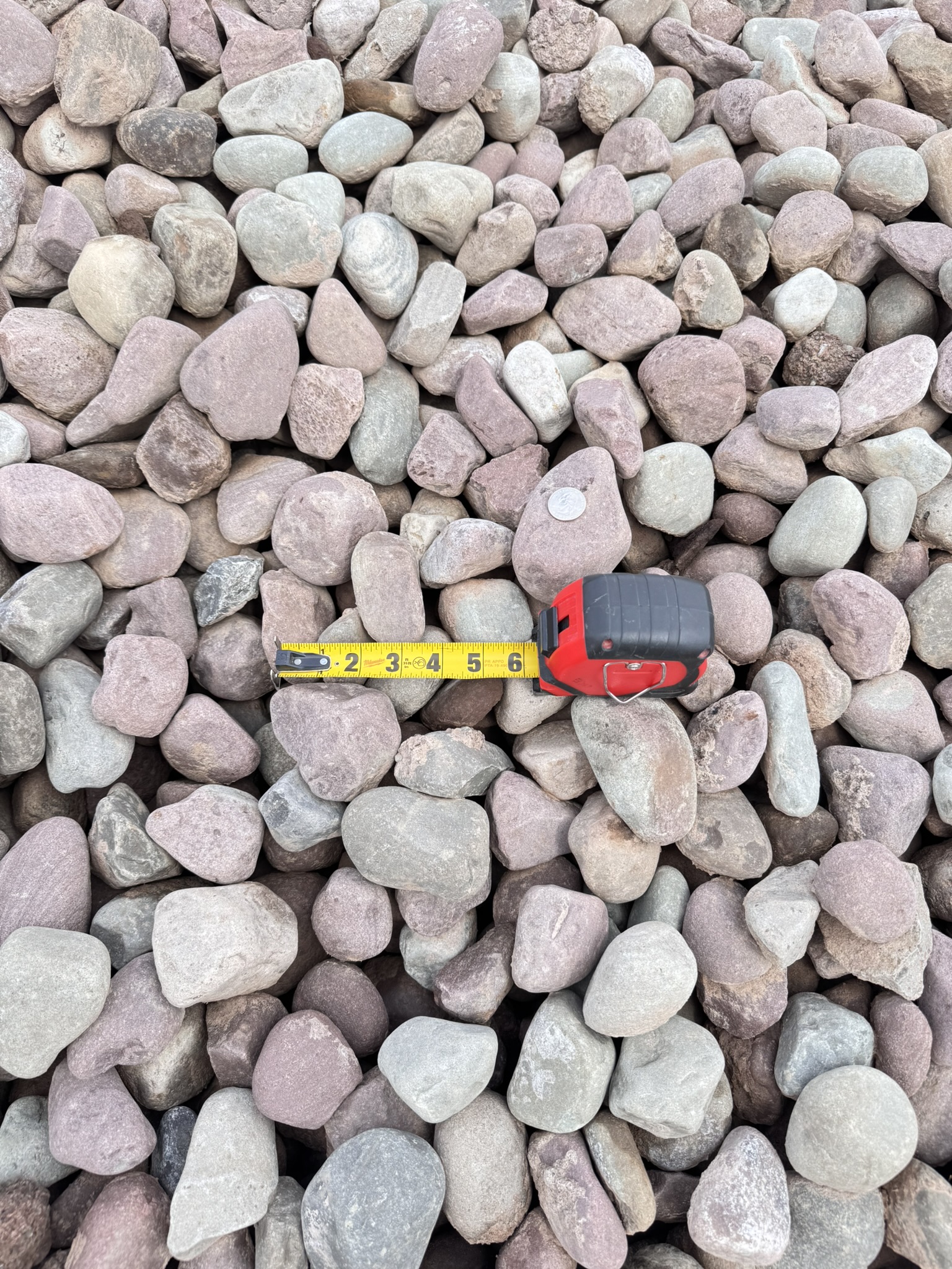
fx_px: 880
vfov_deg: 71.6
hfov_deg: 56.8
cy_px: 634
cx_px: 476
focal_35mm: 24
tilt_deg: -49.5
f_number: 1.78
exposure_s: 1/707
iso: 80
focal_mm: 6.76
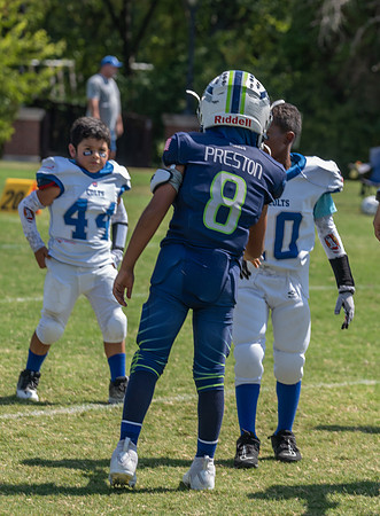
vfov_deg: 9.9
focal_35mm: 201
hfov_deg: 7.3
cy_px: 277
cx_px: 245
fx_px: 2986
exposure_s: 1/400
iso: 80
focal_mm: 129
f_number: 5
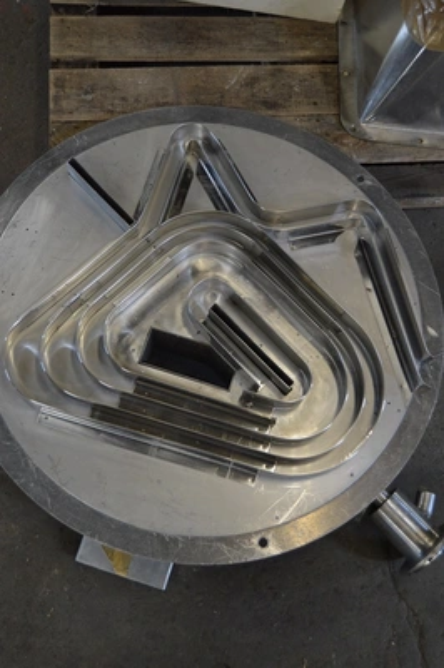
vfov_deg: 49.6
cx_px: 222
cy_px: 334
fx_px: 723
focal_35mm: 39
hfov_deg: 34.2
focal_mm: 26
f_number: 4
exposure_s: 1/60
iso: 400
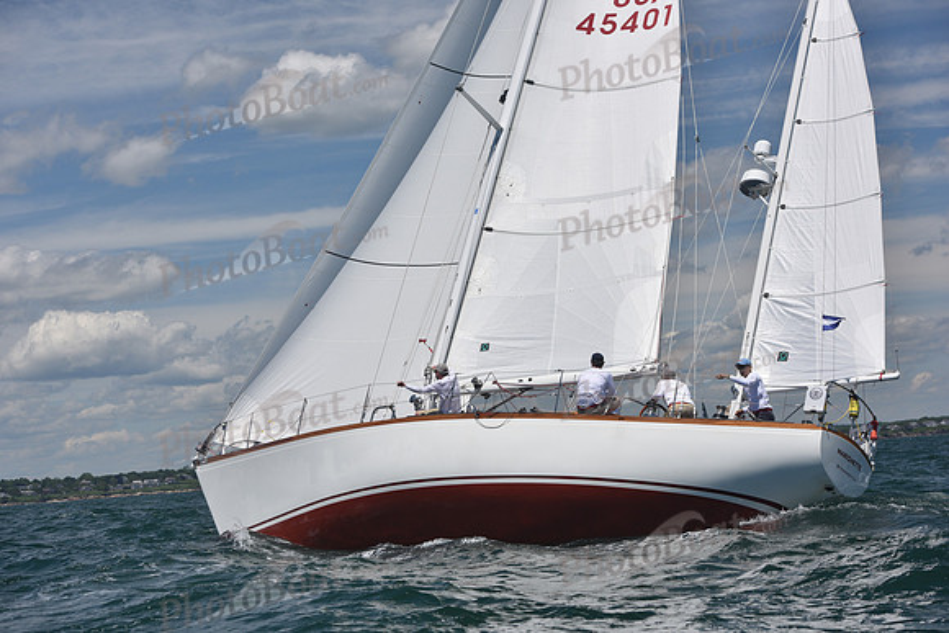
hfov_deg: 26.0
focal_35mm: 78
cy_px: 316
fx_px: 2057
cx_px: 474
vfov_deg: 17.5
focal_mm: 78
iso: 200
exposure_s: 1/1000
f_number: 7.1
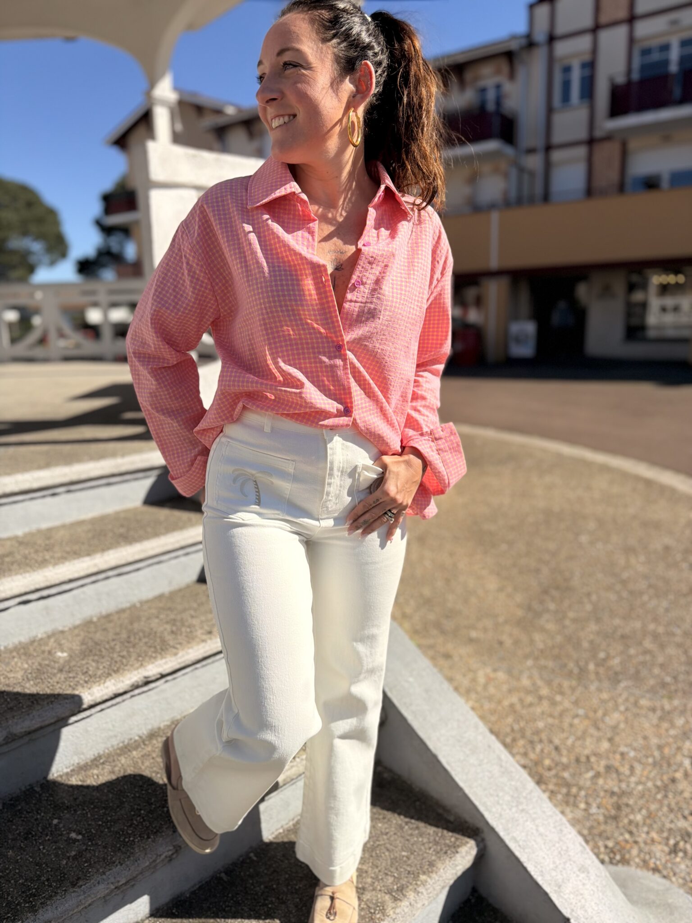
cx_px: 346
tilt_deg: -12.7
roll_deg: +1.4
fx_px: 640
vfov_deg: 71.6
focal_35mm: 24
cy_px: 462
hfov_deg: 56.8
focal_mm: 6.76
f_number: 1.78
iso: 80
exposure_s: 1/6711
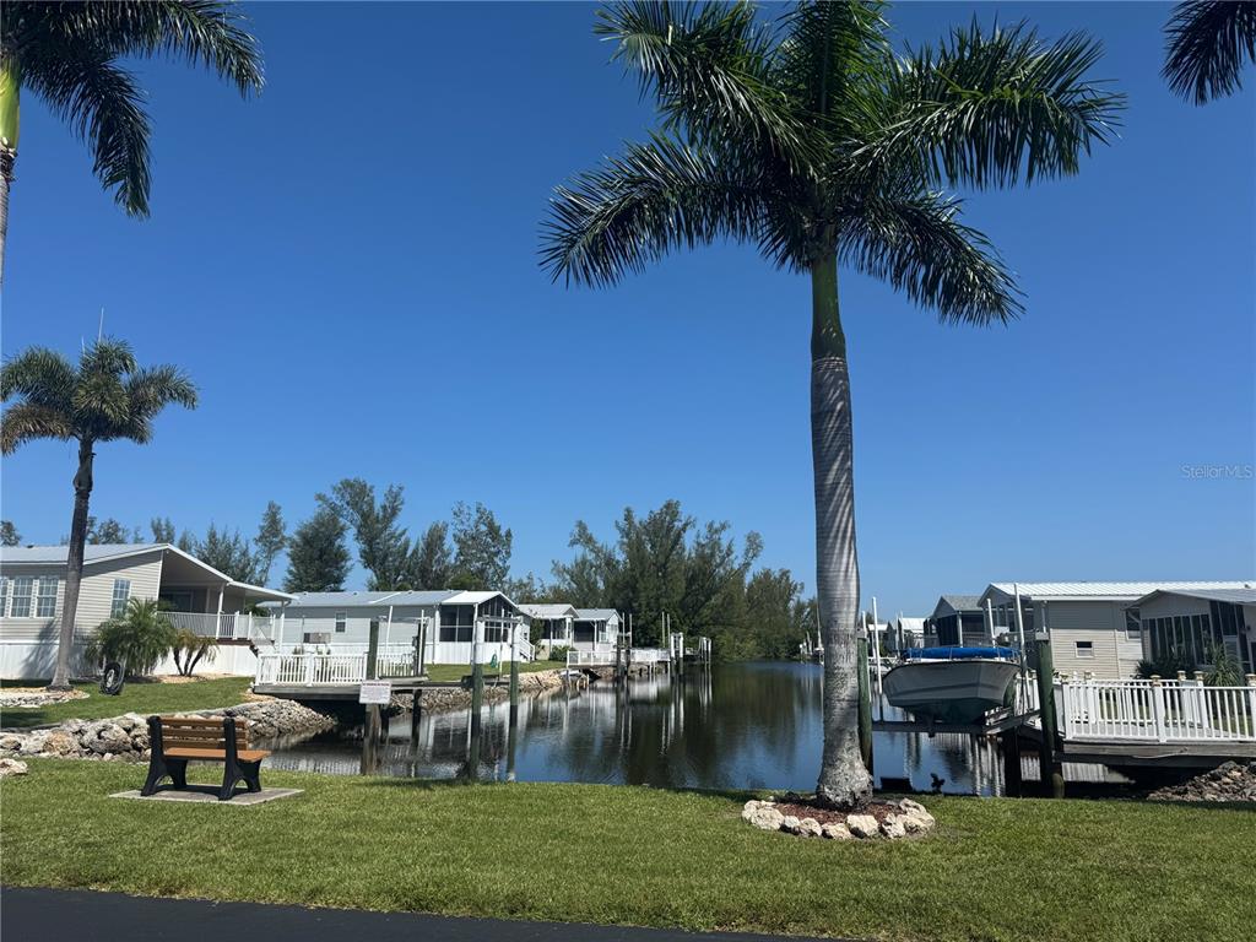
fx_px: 871
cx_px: 628
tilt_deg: +11.1
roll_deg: -0.6
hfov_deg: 71.6
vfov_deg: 56.8
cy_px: 471
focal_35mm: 24
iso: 80
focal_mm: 6.76
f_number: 1.78
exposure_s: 1/5814
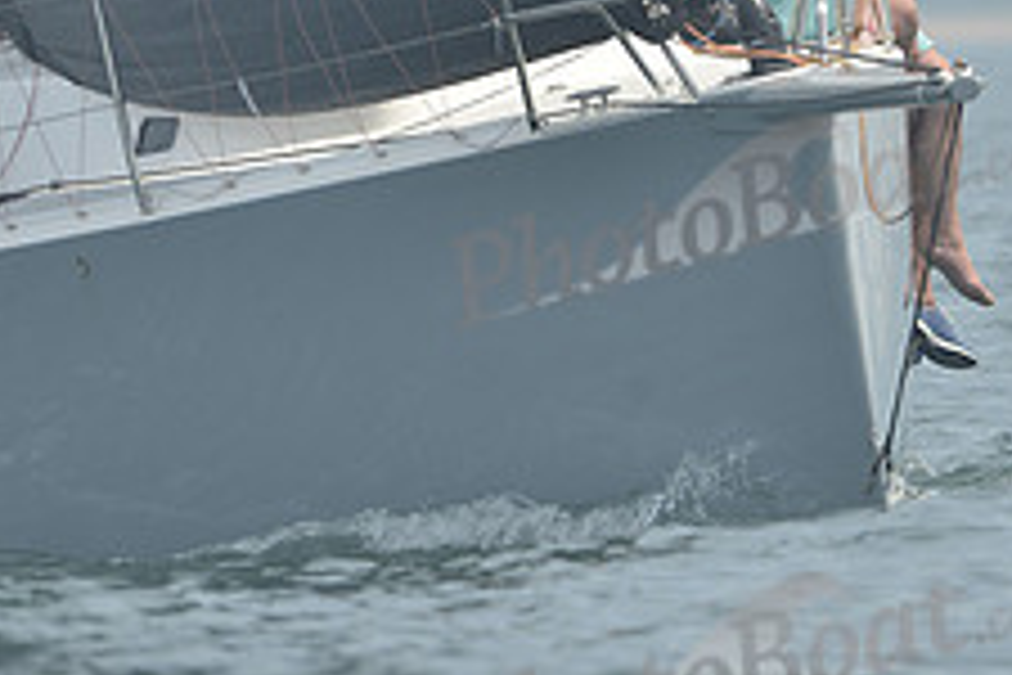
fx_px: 17428
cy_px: 38
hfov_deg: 3.3
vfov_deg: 2.2
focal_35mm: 620
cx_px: 220
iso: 280
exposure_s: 1/1000
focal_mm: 240
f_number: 7.1
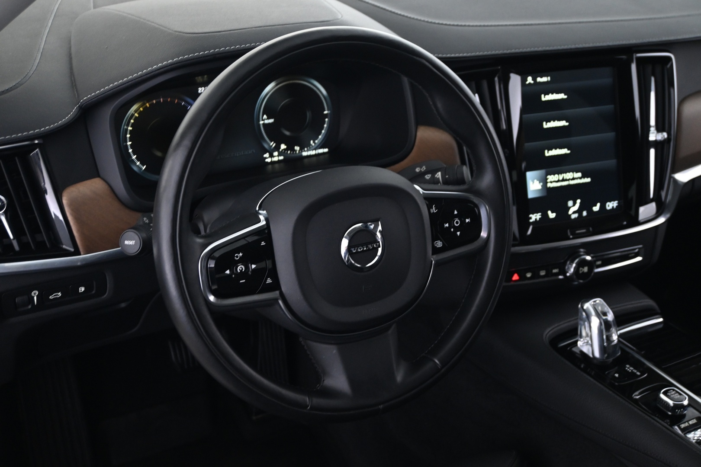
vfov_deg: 30.8
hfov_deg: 45.0
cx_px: 350
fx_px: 847
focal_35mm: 44
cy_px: 234
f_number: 4.8
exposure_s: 1/10
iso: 1600
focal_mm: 29
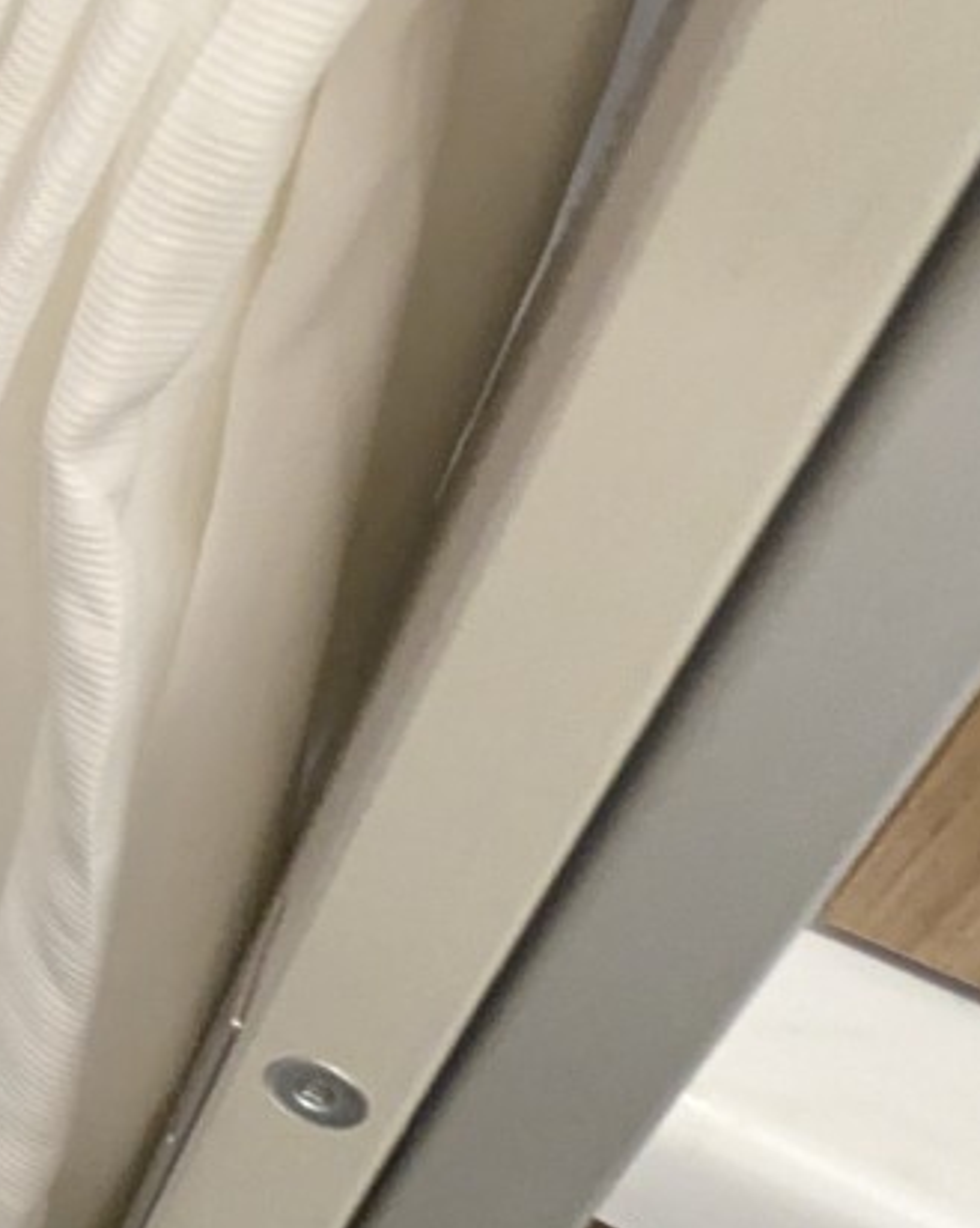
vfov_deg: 34.9
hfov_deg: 20.8
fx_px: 1924
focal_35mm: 53
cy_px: 370
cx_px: -734
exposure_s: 1/71
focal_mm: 2.35
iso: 437
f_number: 2.2
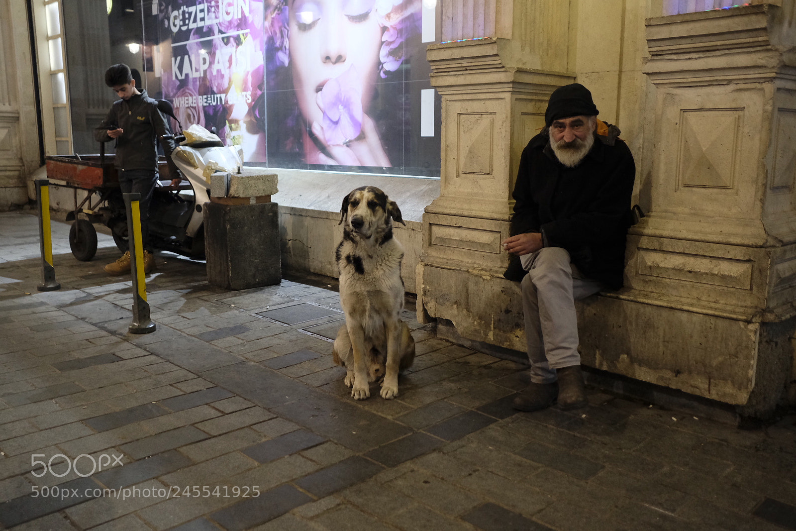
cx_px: 398
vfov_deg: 37.9
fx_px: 774
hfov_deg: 54.4
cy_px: 266
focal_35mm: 35
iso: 2500
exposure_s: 1/125
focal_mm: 23
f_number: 2
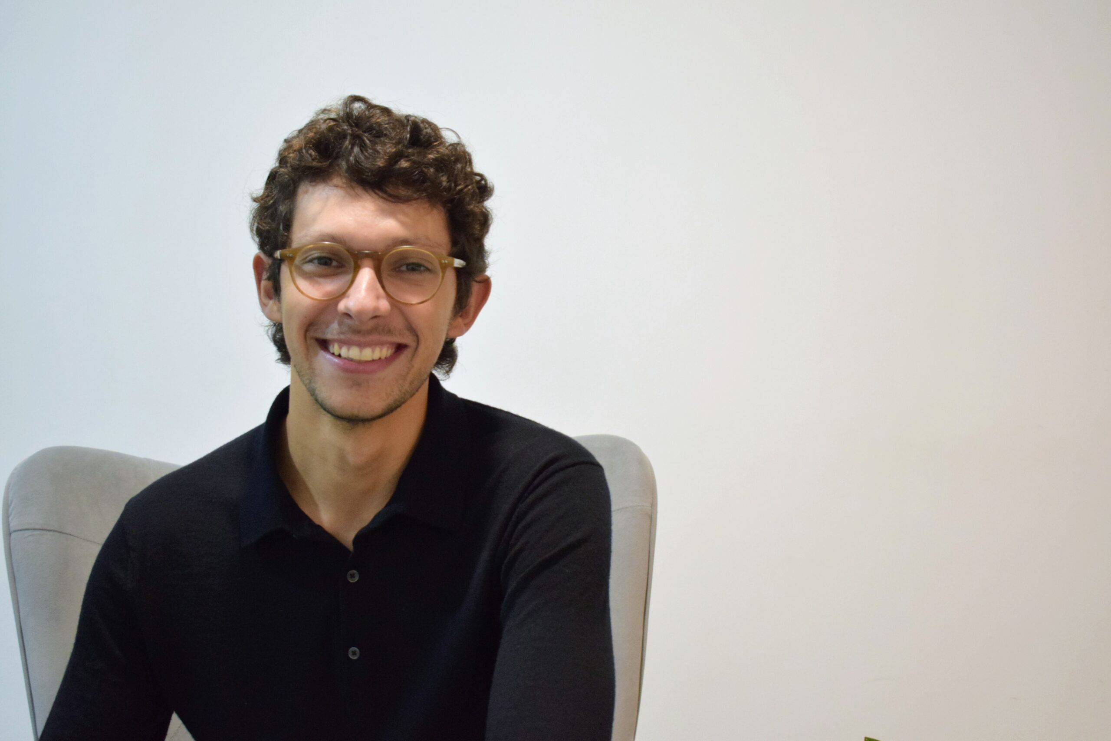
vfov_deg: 23.8
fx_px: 1759
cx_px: 556
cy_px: 370
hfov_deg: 35.1
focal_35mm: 57
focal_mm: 38
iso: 1800
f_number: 4.8
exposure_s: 1/60
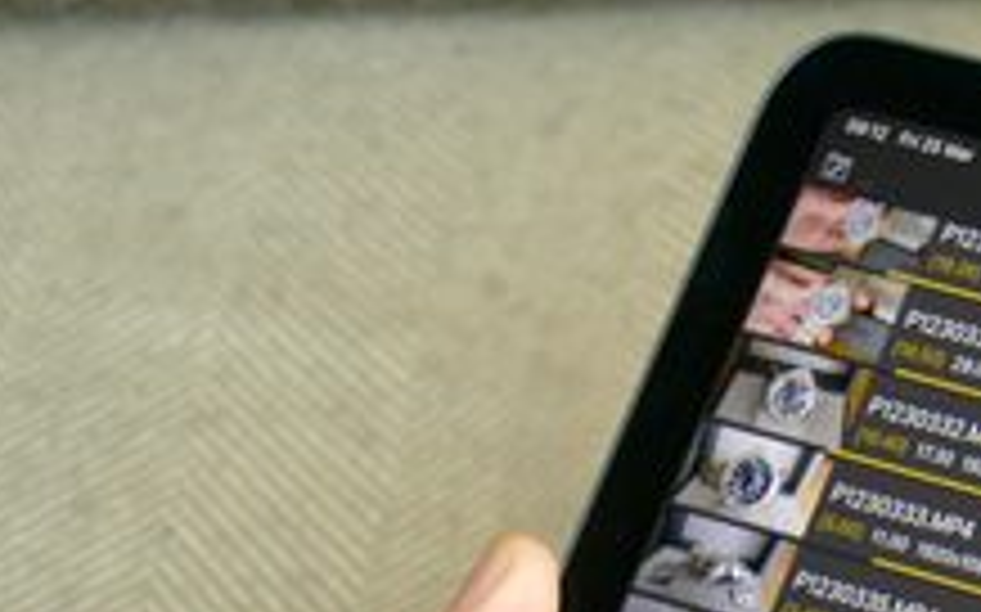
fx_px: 6761
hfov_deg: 8.2
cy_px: 963
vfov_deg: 5.1
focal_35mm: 253
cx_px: 1300
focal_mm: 27.23
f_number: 4.5
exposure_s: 1/80
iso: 800
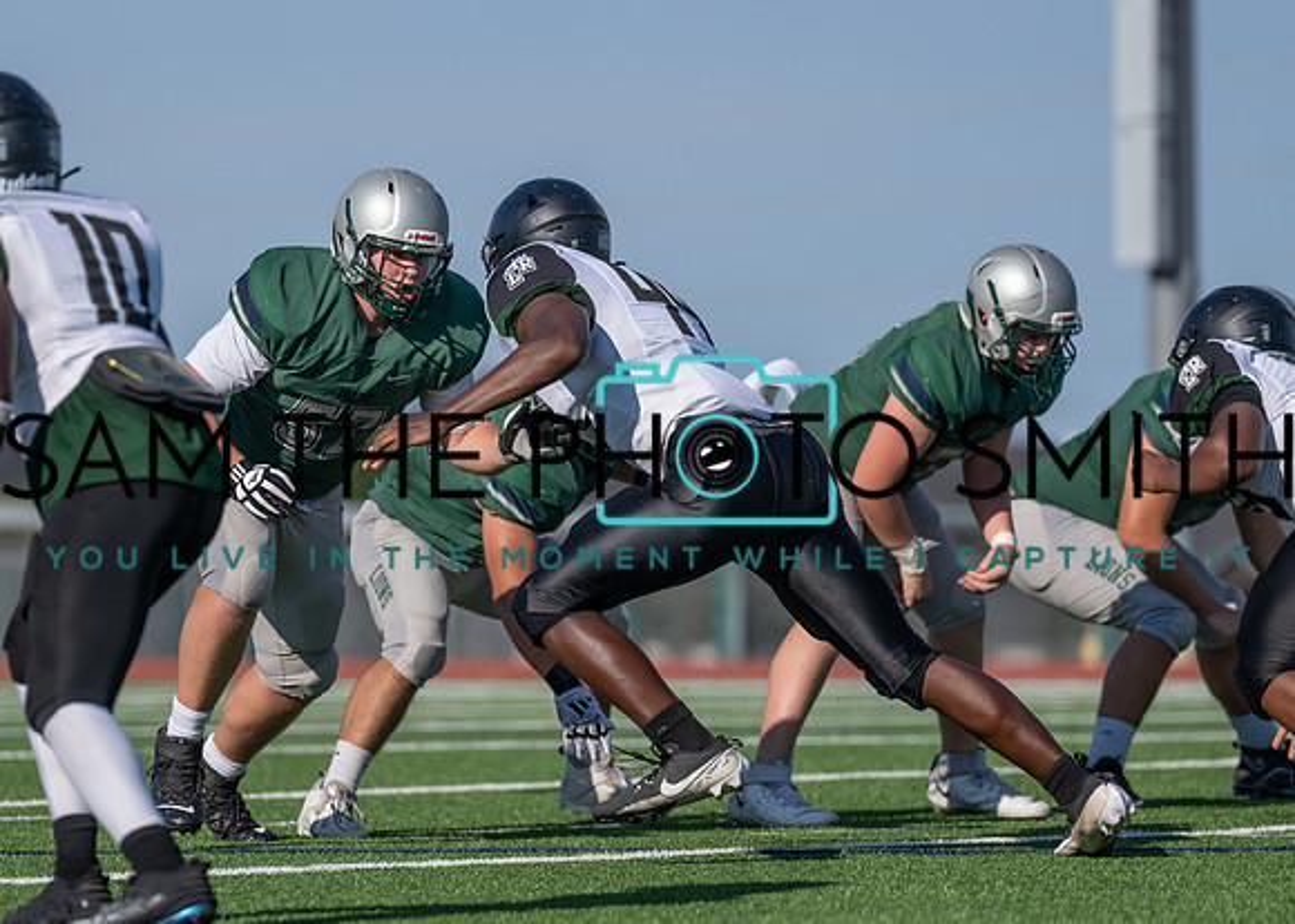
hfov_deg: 6.4
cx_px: 536
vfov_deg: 4.6
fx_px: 11508
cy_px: 536
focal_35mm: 313
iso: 100
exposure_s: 1/2500
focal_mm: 200
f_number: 2.8
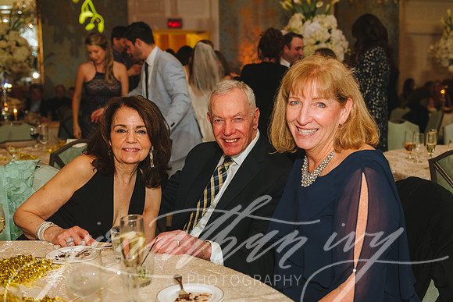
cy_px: 151
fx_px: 554
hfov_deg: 44.5
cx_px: 226
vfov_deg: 30.5
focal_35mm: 44
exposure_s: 1/160
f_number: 4
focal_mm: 44
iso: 3200
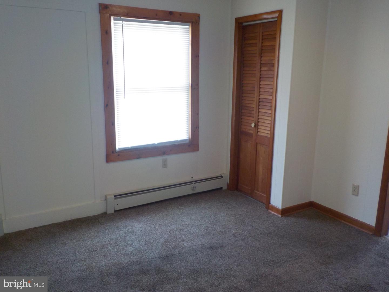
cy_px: 146
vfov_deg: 46.8
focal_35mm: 30
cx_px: 194
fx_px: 337
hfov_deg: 60.0
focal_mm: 4.1
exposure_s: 1/30
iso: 200
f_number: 3.3
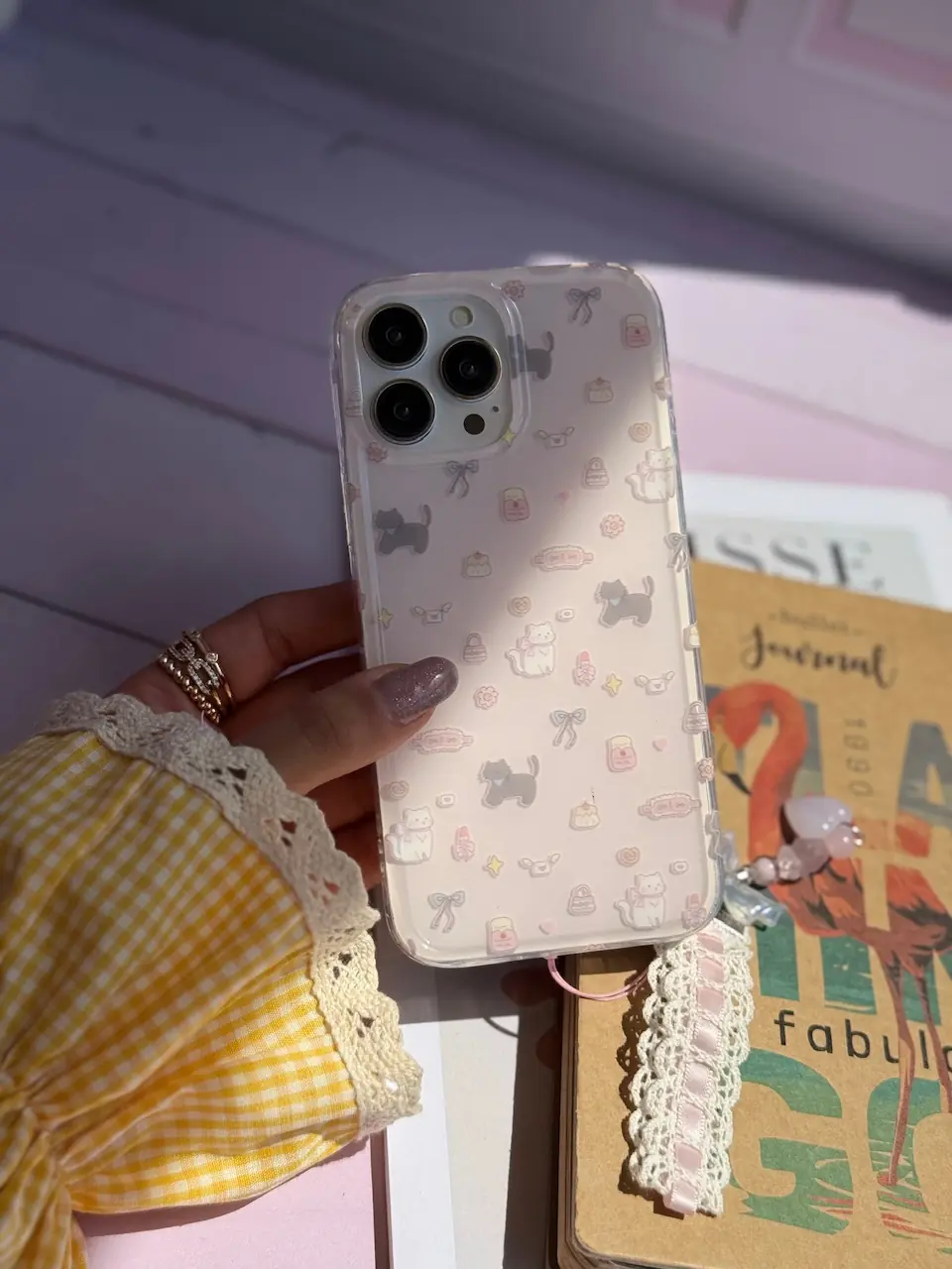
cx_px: 476
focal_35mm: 48
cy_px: 634
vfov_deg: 39.7
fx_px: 1760
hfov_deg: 30.3
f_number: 1.78
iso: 64
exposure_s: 1/12500
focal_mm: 6.76
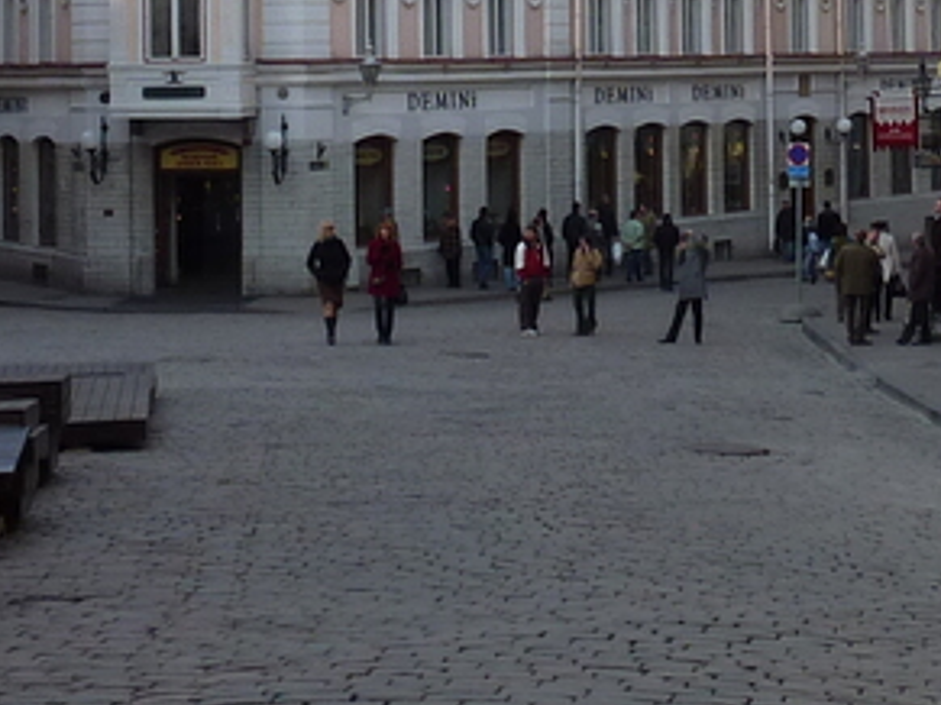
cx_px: 479
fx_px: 2799
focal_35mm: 103
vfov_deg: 14.1
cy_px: -65
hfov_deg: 19.1
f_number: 4
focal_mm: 4.1
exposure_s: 1/250
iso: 80
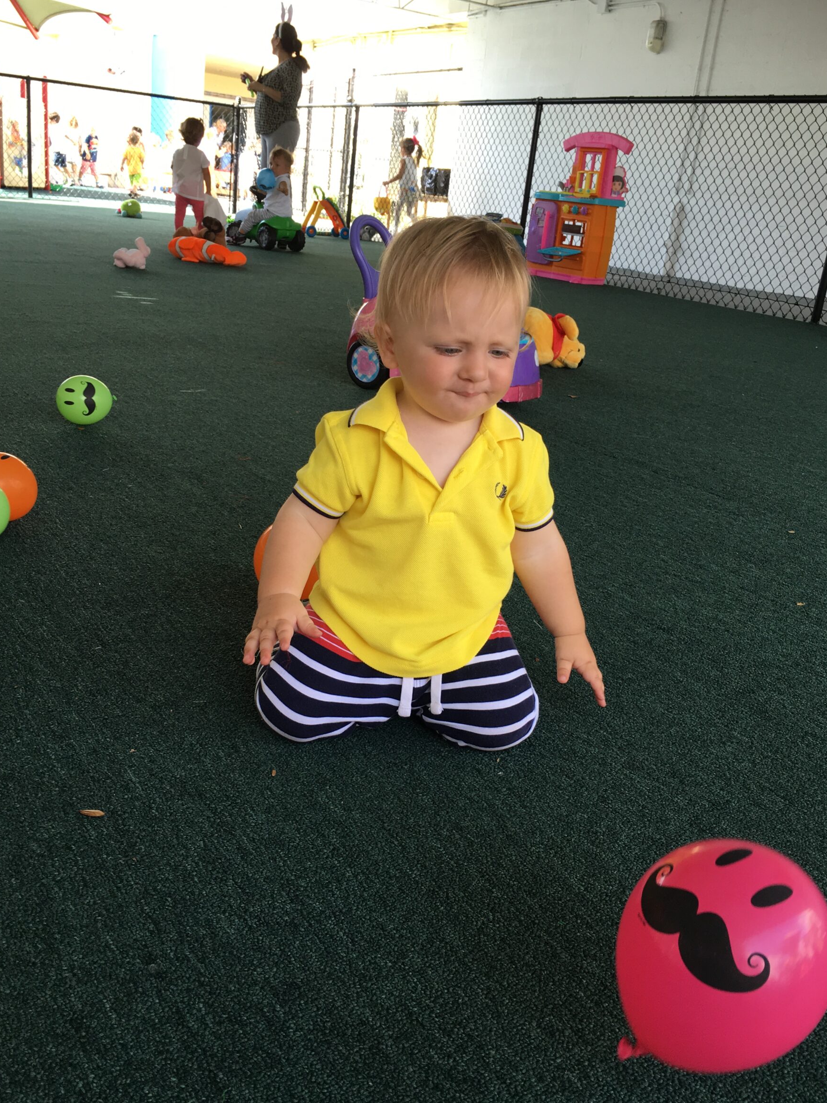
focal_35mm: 32
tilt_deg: -18.8
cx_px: 413
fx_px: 1019
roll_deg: -7.0
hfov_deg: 44.2
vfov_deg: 56.8
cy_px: 586
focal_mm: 4.15
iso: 32
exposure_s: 1/120
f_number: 2.2
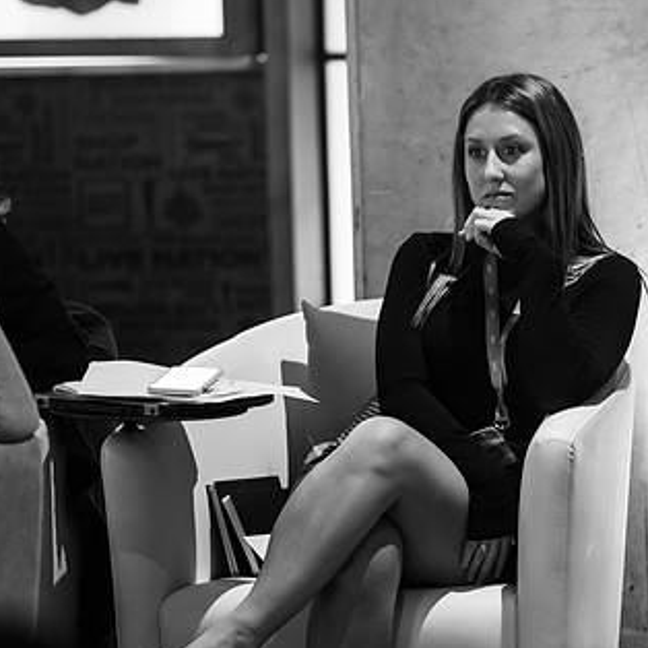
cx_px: 374
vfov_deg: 5.6
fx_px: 6650
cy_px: 317
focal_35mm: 314
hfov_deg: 5.6
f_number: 3.2
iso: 3200
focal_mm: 200
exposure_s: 1/60
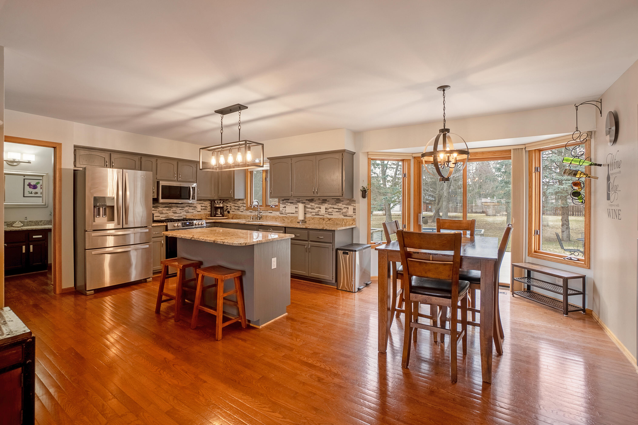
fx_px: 266
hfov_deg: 100.4
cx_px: 319
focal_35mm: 15
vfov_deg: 77.3
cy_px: 212
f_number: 8
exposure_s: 1/250
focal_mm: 10
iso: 400
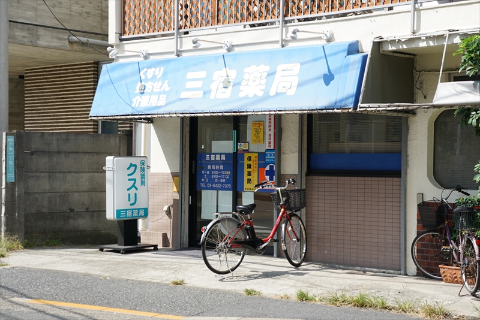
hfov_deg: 28.8
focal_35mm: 70
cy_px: 160
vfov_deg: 19.5
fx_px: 934
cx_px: 240
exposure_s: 1/400
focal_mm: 47
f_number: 5
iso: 100
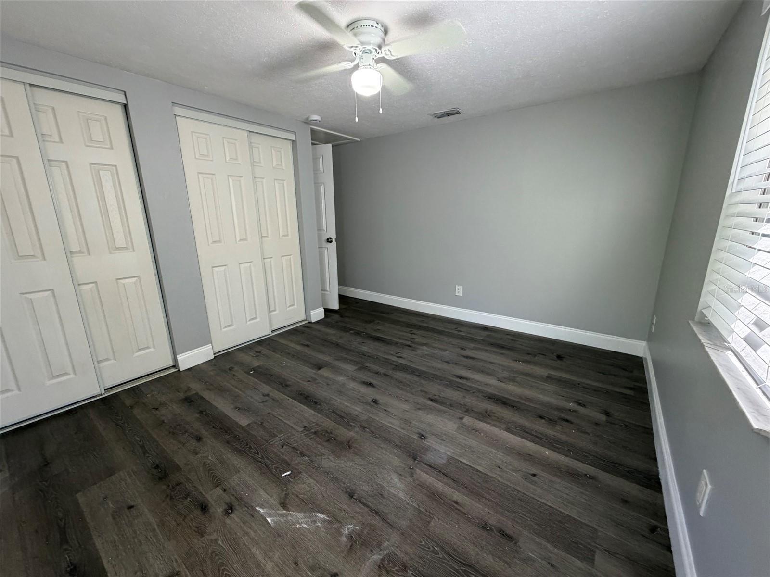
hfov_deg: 102.1
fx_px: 311
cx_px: 385
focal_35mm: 14
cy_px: 288
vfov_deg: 85.7
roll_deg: +1.6
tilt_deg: -11.8
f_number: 2.2
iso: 250
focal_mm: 2.22
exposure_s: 1/120
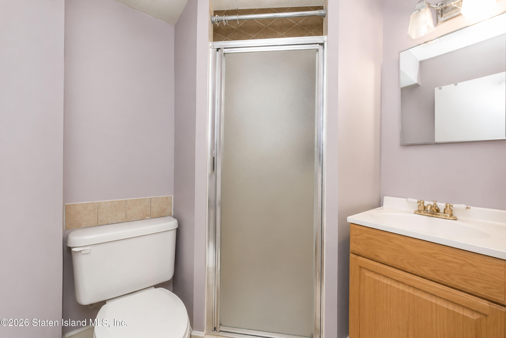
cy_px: 169
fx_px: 211
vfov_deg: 77.3
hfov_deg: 100.4
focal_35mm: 15
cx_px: 253
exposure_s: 1/60
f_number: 7.1
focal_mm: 10
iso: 2000
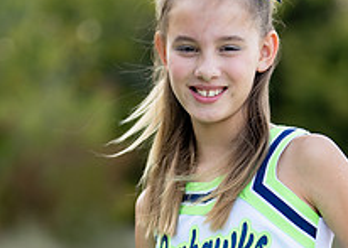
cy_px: 210
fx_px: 1660
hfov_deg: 12.0
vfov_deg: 8.5
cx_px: 231
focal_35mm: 168
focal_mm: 50
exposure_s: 1/1000
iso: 100
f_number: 1.2
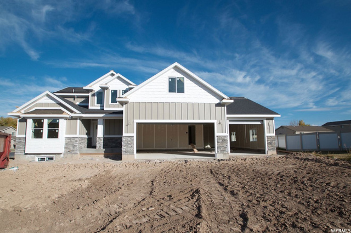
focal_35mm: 17
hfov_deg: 92.6
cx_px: 176
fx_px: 168
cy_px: 116
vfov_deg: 69.4
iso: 100
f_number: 9
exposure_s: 1/320
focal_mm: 11.5
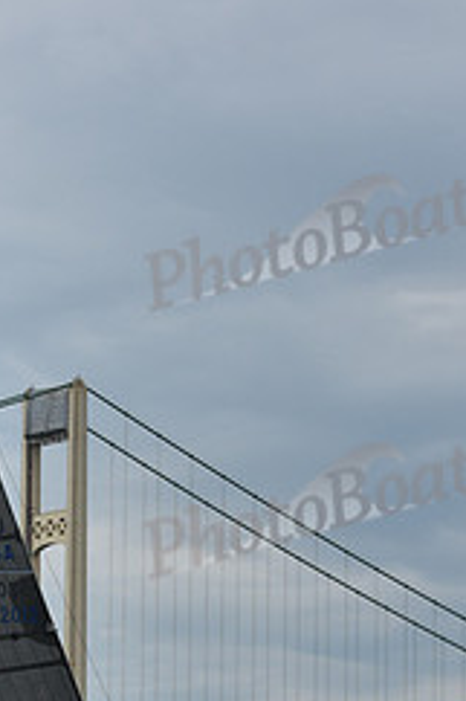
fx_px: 3266
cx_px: -4
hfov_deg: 8.1
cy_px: 695
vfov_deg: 12.1
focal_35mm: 168
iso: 250
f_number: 6.3
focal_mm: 70
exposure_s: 1/800
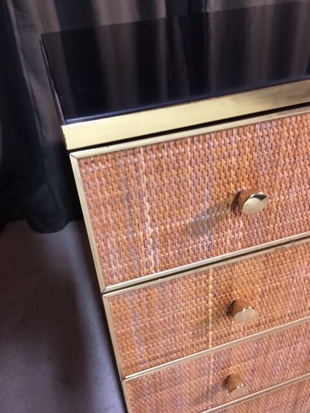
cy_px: 206
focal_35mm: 29
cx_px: 155
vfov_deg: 61.7
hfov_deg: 48.2
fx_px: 346
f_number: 2.2
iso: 125
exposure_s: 1/8
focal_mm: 4.15
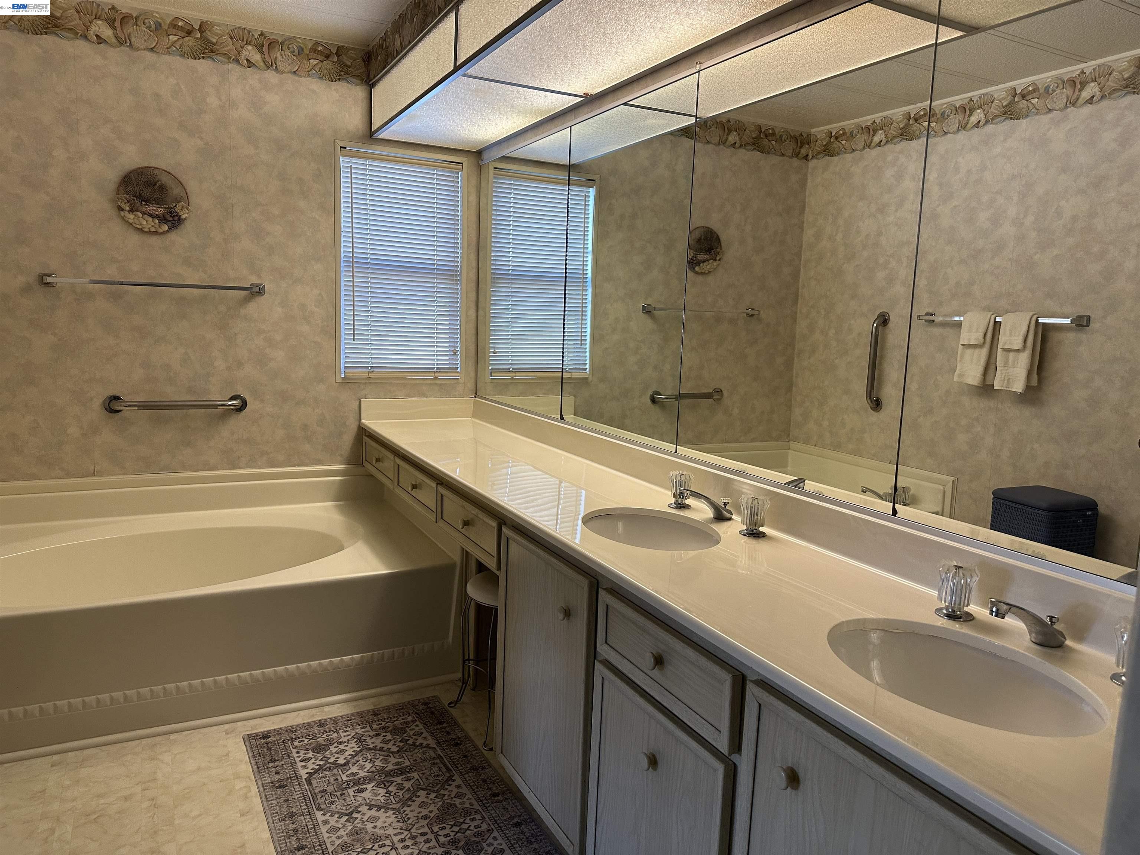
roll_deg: -1.9
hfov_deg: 71.6
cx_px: 570
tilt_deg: -8.4
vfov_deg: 56.8
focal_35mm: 24
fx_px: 790
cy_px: 428
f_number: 1.78
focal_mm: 6.86
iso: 200
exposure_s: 1/120
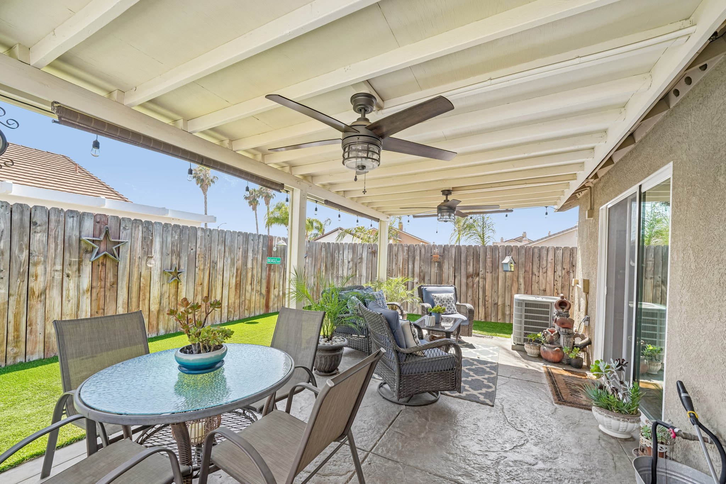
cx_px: 363
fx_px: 262
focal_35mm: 13
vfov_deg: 85.4
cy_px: 242
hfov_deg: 108.3
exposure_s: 1/80
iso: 100
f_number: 8
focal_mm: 13
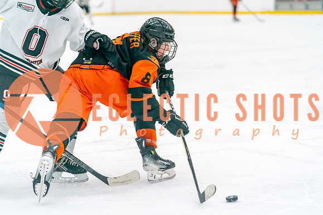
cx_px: 162
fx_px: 1086
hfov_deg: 16.9
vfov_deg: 11.3
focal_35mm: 121
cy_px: 108
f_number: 2.8
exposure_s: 1/1250
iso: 3200
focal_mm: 121
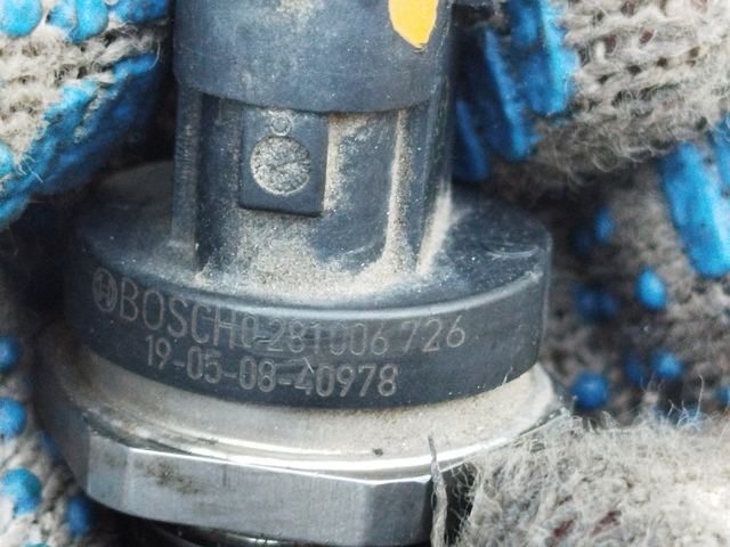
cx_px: 365
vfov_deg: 12.9
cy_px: 274
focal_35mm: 115
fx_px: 2425
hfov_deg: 17.1
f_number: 1.7
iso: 320
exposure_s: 1/33
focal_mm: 5.31
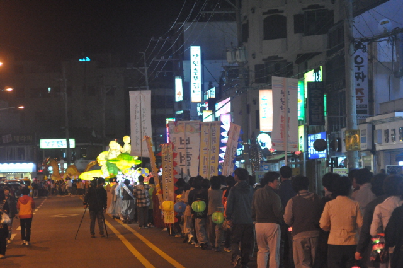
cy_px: 134
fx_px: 1174
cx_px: 202
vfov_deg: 13.0
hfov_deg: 19.5
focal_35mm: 105
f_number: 3.2
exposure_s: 1/250
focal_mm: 70
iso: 3200
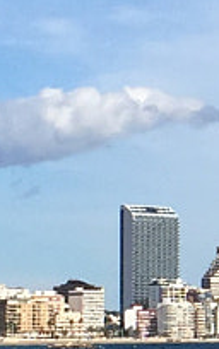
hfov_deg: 5.2
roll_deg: -1.3
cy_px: 270
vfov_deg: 8.7
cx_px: 597
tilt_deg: +2.1
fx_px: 2295
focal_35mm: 241
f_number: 2.2
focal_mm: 4.15
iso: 32
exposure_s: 1/2639
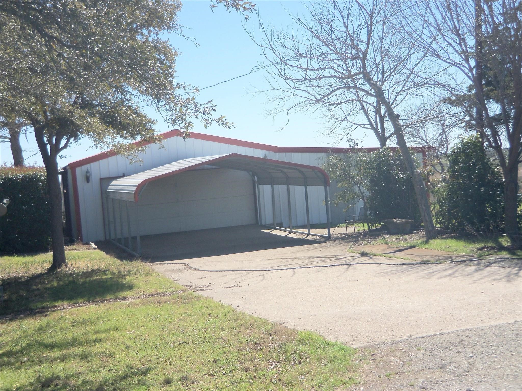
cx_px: 261
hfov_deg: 38.9
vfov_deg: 29.7
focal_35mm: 49
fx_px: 739
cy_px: 196
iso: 64
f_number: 4.6
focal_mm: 8.7
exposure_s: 1/400
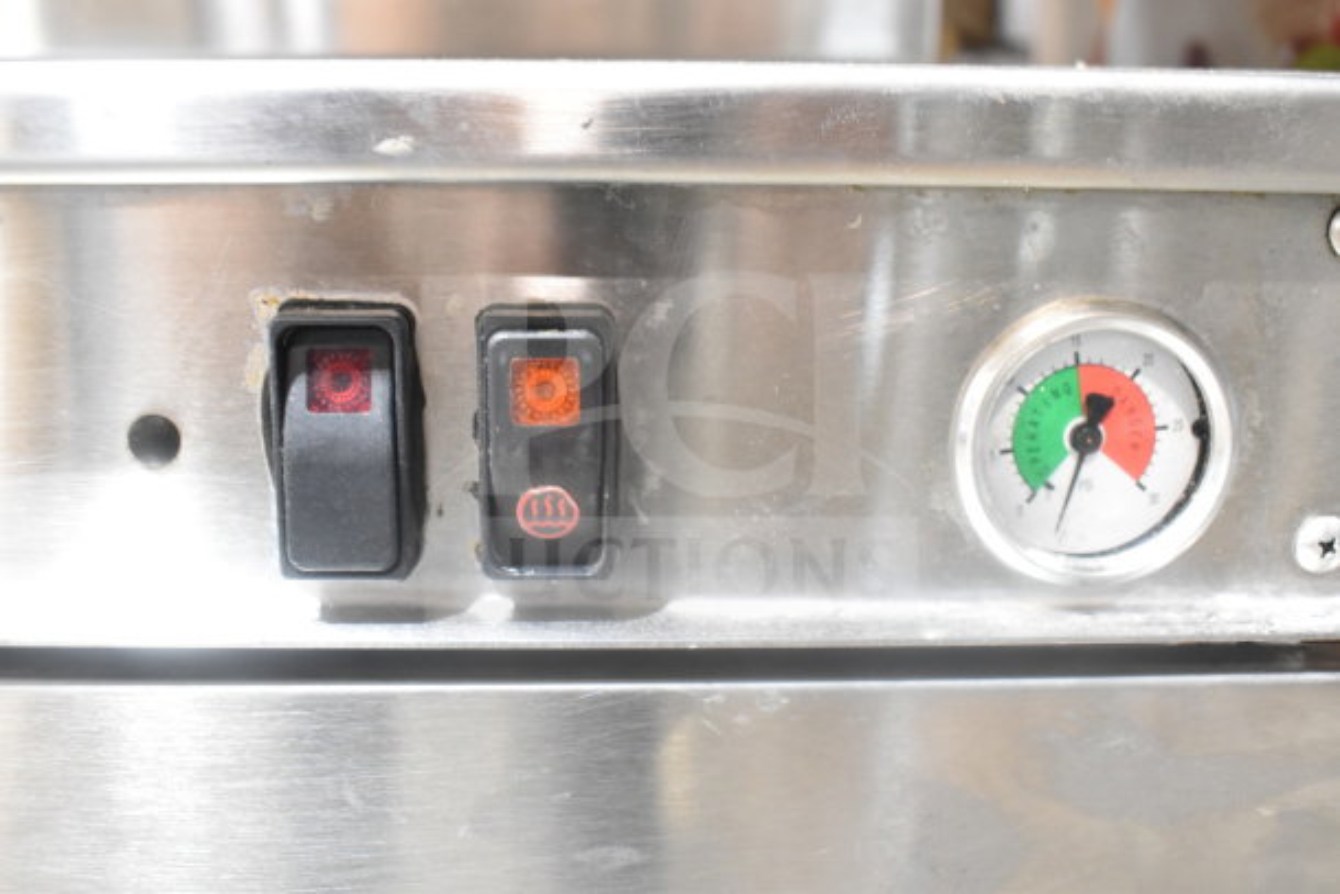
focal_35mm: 36
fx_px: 1340
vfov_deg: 36.9
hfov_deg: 53.1
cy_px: 447
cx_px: 670
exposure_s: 1/40
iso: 1800
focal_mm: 24
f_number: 4
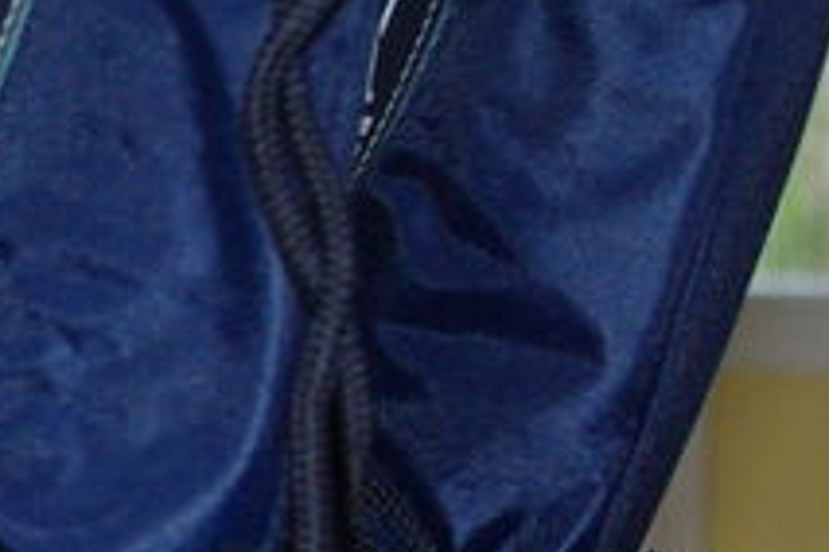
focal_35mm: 244
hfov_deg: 8.1
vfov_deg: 5.6
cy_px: 628
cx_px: -790
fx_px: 5618
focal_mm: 35
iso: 800
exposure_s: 1/50
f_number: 5
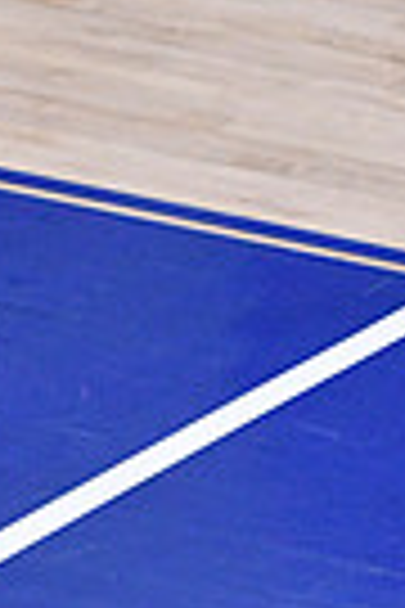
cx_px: -308
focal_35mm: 784
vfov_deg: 2.6
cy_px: -662
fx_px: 13229
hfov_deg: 1.8
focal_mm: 122
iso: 6400
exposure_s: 1/1250
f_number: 3.2
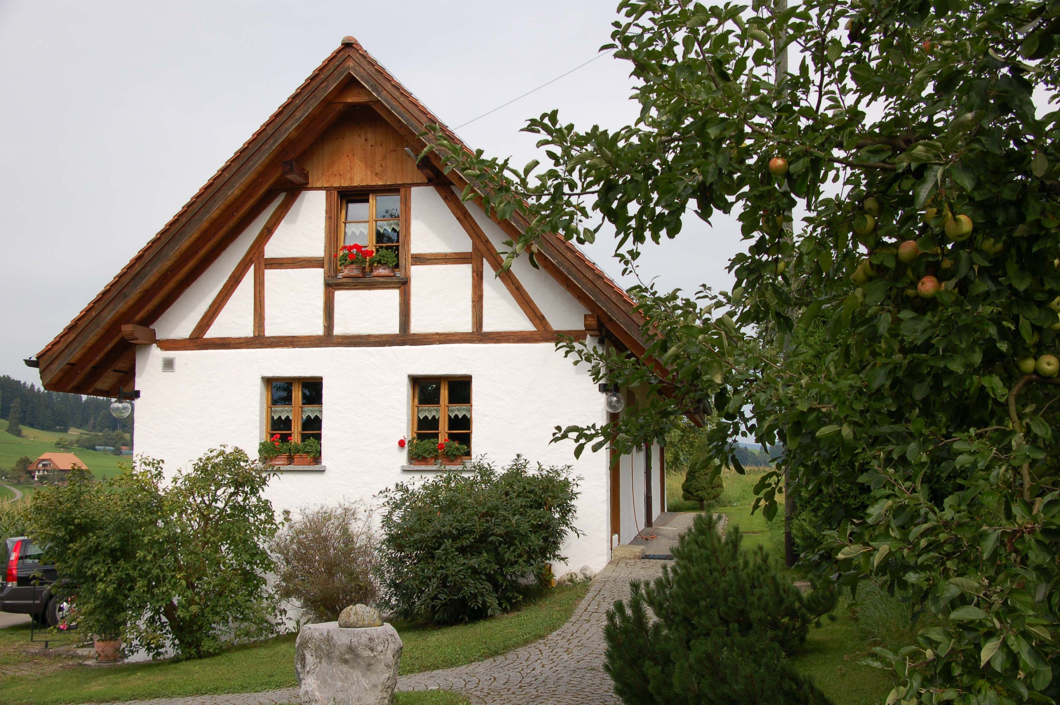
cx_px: 530
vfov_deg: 34.1
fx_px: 1147
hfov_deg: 49.6
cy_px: 352
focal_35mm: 39
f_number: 10
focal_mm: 26
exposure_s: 1/400
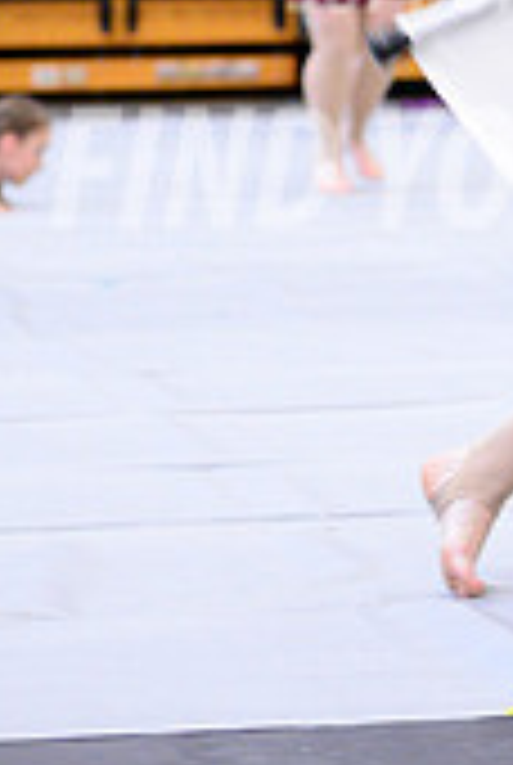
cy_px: -144
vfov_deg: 10.9
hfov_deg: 7.4
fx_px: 3938
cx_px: 670
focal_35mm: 185
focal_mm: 70
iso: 6400
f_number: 2.8
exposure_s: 1/320
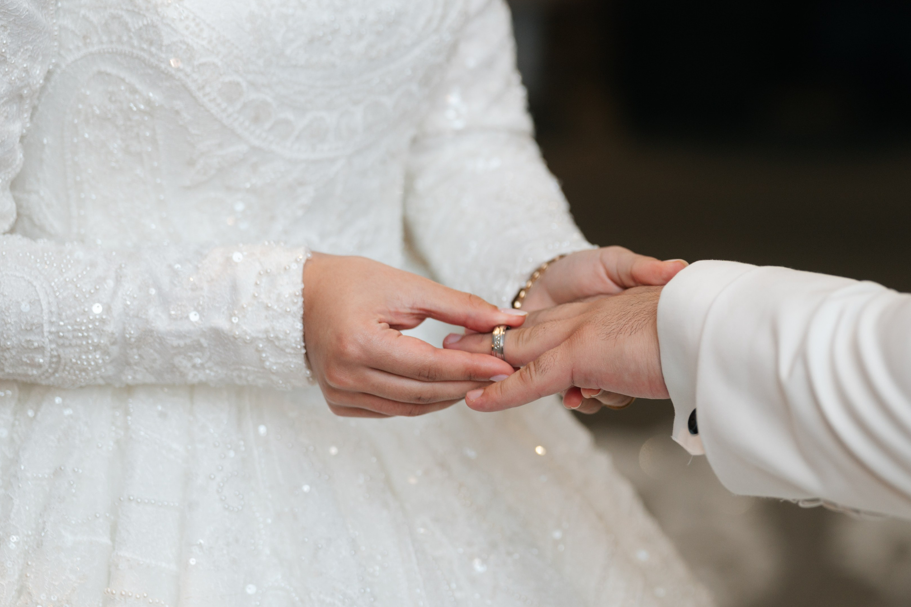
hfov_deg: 15.1
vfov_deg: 10.1
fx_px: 3441
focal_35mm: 136
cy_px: 348
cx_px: 510
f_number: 2.8
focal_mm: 103
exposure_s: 1/200
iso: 250
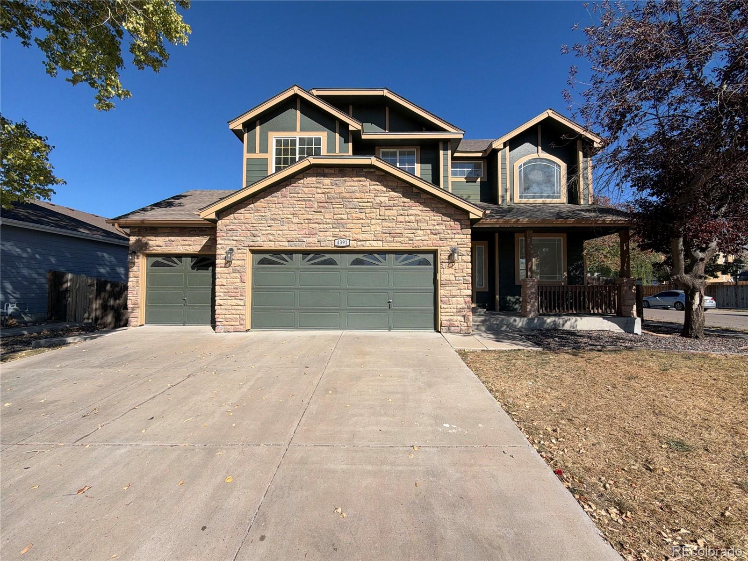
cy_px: 280
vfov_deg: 85.7
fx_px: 303
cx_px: 374
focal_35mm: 14
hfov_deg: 102.1
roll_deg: -0.7
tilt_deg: +2.2
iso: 40
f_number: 2.2
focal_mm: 2.22
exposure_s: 1/717
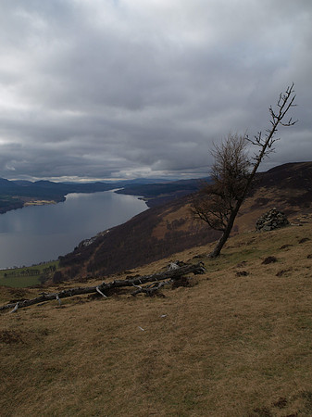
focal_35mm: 32
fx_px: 385
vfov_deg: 56.8
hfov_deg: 44.1
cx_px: 156
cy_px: 208
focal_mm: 16
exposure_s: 1/640
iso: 200
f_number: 8
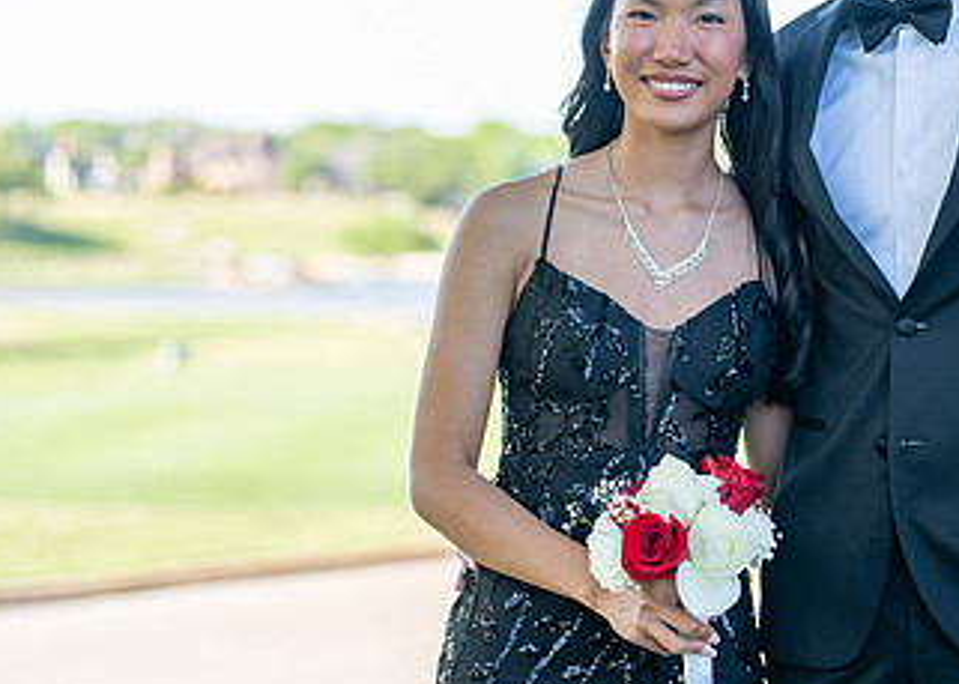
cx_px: 920
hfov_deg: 20.2
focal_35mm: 96
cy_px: 220
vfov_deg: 14.9
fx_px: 2614
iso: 160
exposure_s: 1/1000
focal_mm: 50
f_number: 1.8
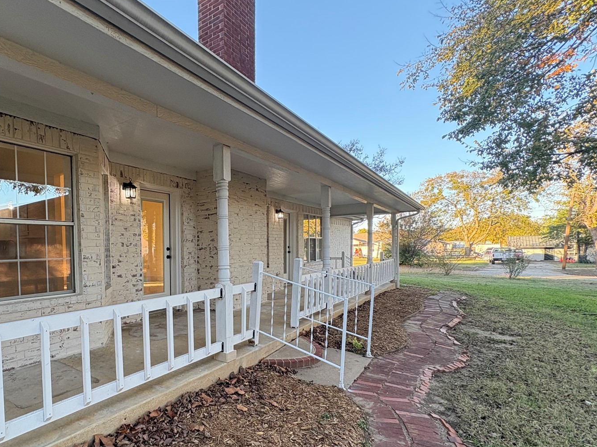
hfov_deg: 78.3
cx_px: 186
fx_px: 345
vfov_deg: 65.4
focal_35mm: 20
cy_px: 265
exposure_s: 1/99
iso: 100
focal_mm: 2.22
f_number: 2.2
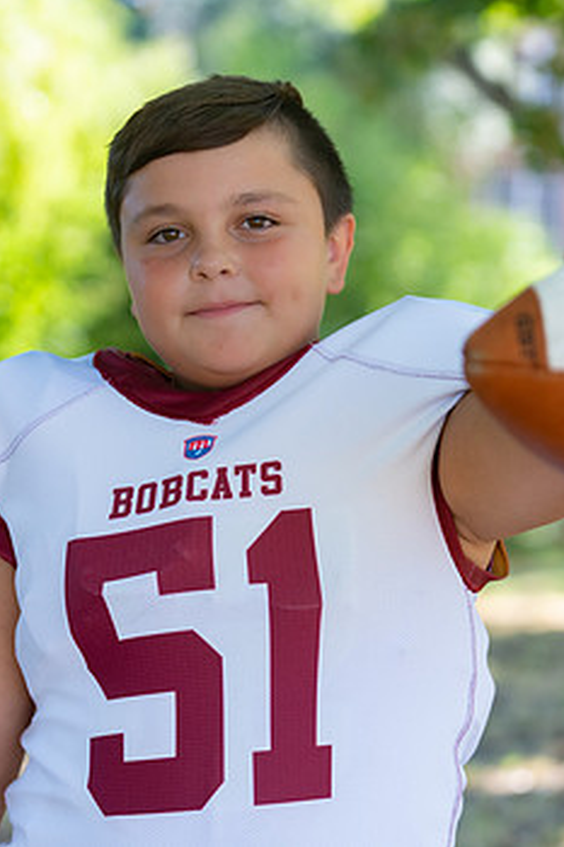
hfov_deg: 11.8
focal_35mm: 116
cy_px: 381
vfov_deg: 17.6
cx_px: 266
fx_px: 2728
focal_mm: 70
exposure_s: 1/320
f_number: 2.8
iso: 200
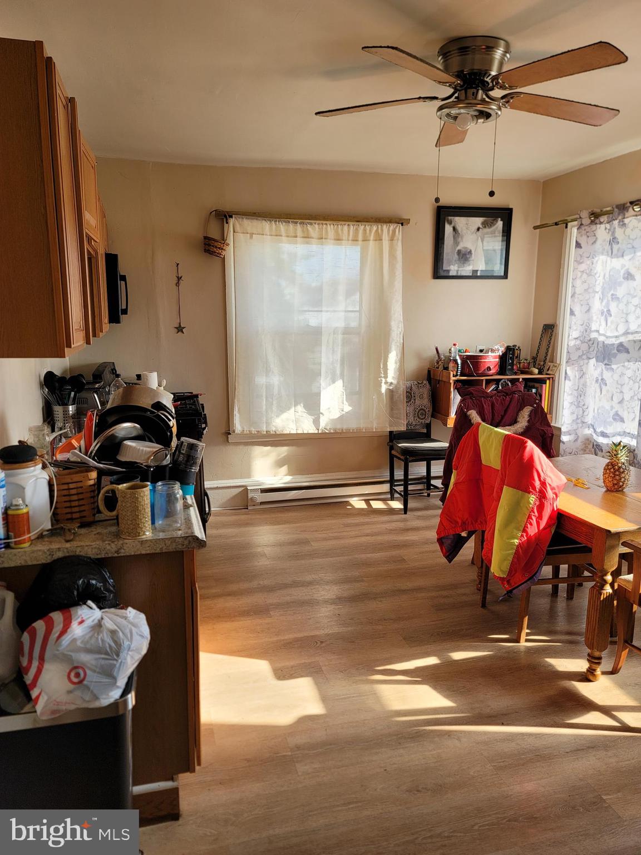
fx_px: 617
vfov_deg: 69.4
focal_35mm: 25
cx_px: 320
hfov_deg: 54.9
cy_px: 428
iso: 20
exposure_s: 1/120
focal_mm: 7
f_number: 1.8
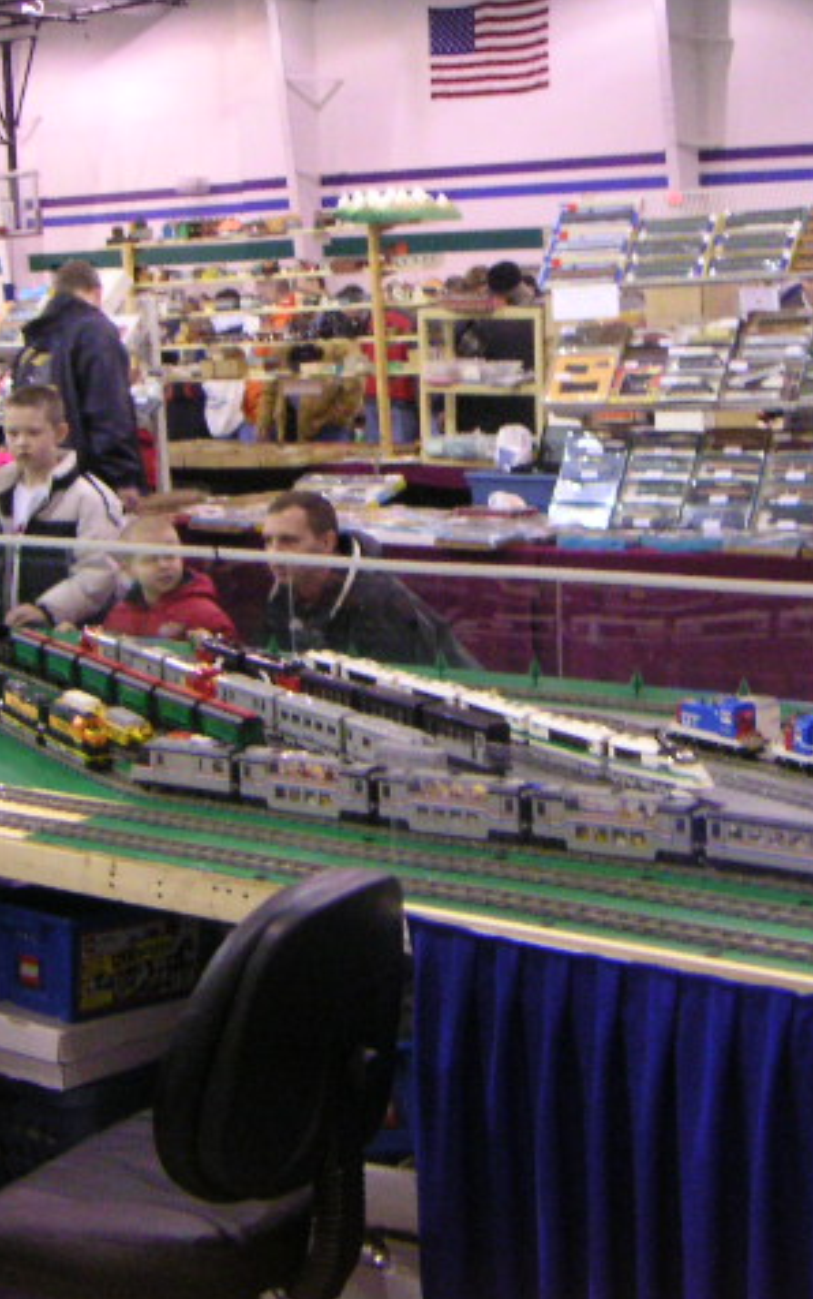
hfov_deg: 22.7
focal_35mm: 57
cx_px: 540
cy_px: 650
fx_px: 2018
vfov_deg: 35.7
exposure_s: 1/20
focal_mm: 5.3
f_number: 2.9
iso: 400
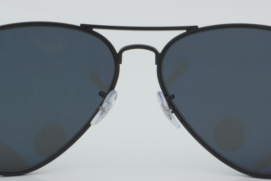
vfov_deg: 11.2
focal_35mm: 122
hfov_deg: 16.8
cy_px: 100
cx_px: 139
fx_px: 918
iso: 100
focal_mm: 50
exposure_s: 1/4
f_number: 29
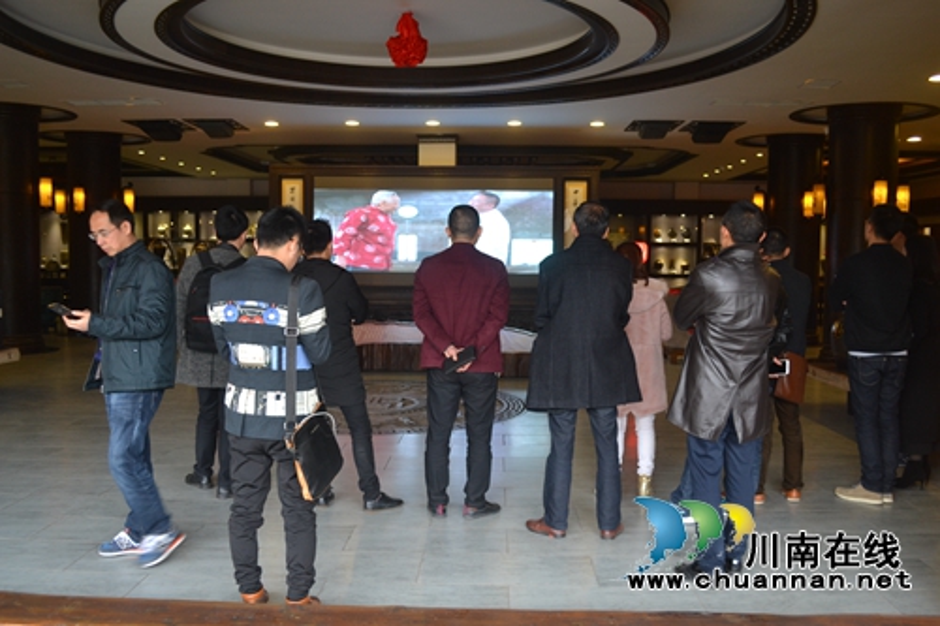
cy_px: 313
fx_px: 861
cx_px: 470
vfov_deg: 39.9
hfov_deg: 57.2
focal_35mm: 33
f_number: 3.8
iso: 400
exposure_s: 1/30
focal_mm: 22
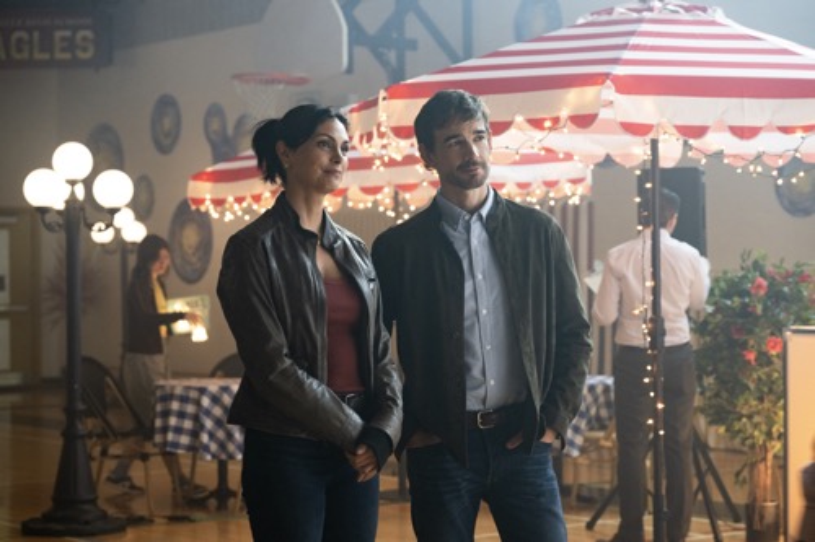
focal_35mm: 80
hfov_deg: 25.4
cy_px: 271
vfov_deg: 17.1
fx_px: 1810
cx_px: 408
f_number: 4.5
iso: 1600
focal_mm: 80
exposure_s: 1/40
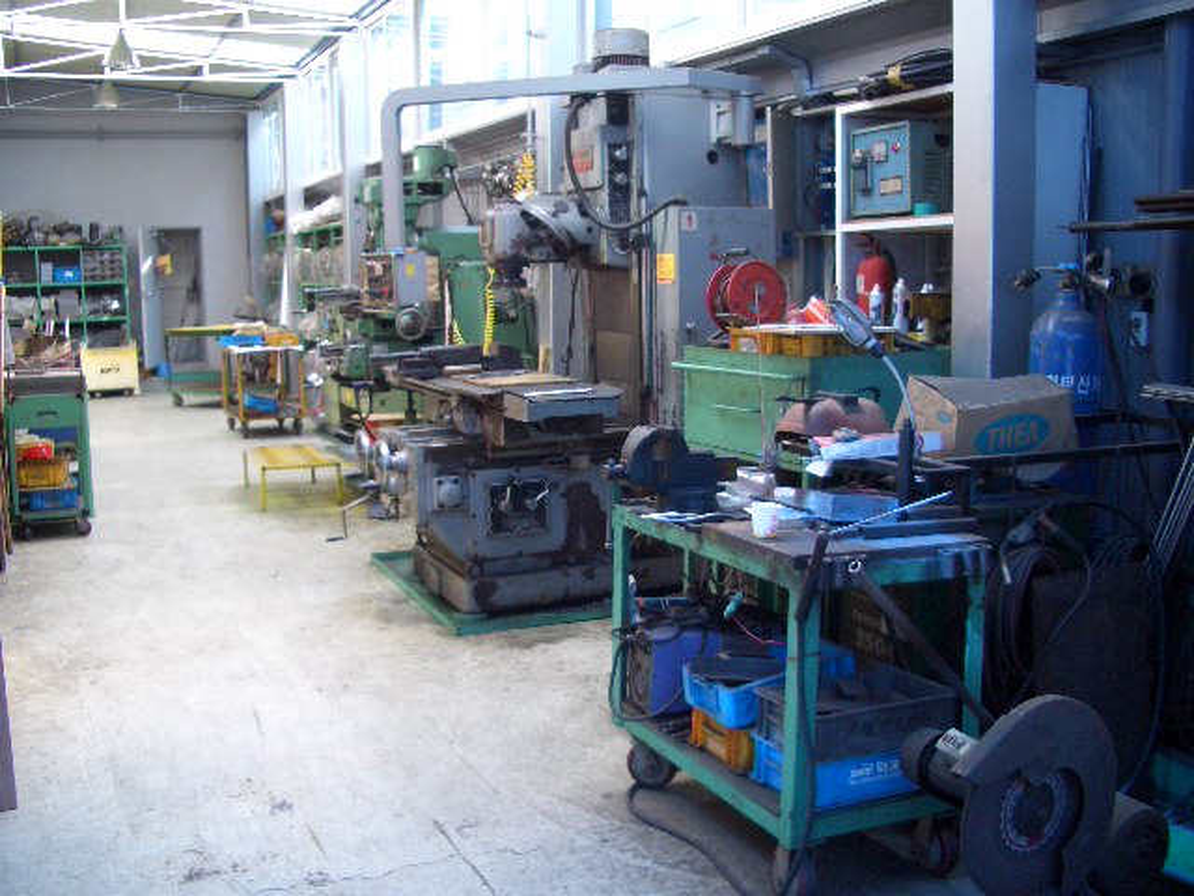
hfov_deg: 52.6
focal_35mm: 35
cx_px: 597
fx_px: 1207
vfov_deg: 40.7
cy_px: 448
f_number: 2.6
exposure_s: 1/50
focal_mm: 5.8
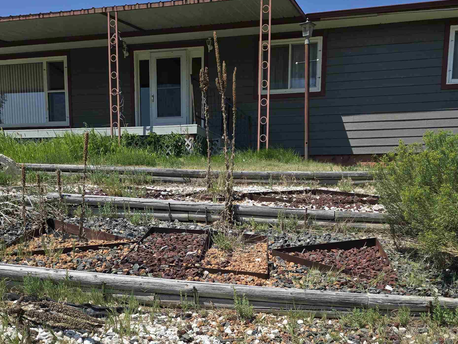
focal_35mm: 38
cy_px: 277
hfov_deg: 49.0
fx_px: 503
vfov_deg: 36.4
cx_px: 237
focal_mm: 6.3
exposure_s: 1/1090
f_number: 1.7
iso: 12
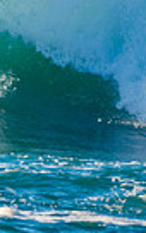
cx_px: -332
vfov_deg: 0.8
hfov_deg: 0.5
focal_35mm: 2653
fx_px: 16890
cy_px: 2
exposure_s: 1/320
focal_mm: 500
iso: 80
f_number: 5.6
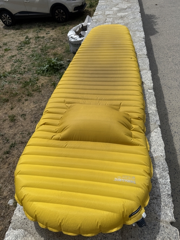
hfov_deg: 56.8
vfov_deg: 71.6
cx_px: 90
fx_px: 166
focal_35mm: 24
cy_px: 120
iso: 80
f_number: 1.78
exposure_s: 1/6173
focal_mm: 6.76
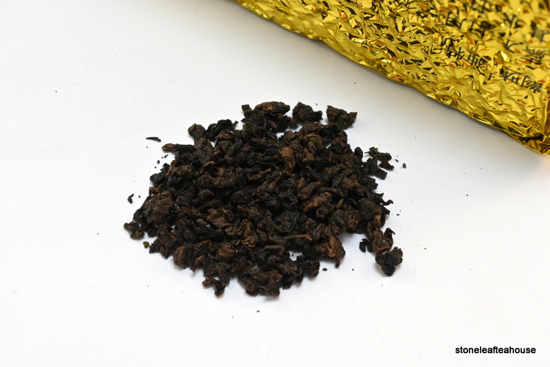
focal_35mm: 69
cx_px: 275
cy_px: 184
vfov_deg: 19.7
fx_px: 1054
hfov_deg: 29.2
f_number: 6
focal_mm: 46
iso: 720
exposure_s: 1/125
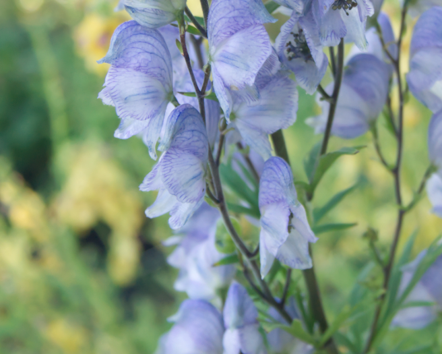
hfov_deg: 18.6
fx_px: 1348
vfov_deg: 14.9
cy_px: 125
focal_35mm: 103
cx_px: 265
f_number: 5.6
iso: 800
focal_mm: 40
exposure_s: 1/500
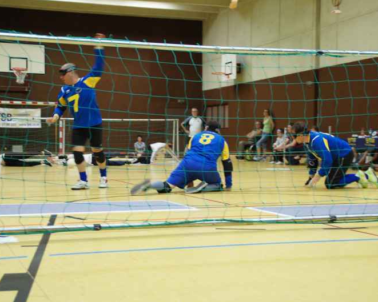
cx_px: 175
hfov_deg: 31.7
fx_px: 666
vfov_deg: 25.6
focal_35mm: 60
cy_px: 151
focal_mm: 35
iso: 1600
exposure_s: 1/40
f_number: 4.5
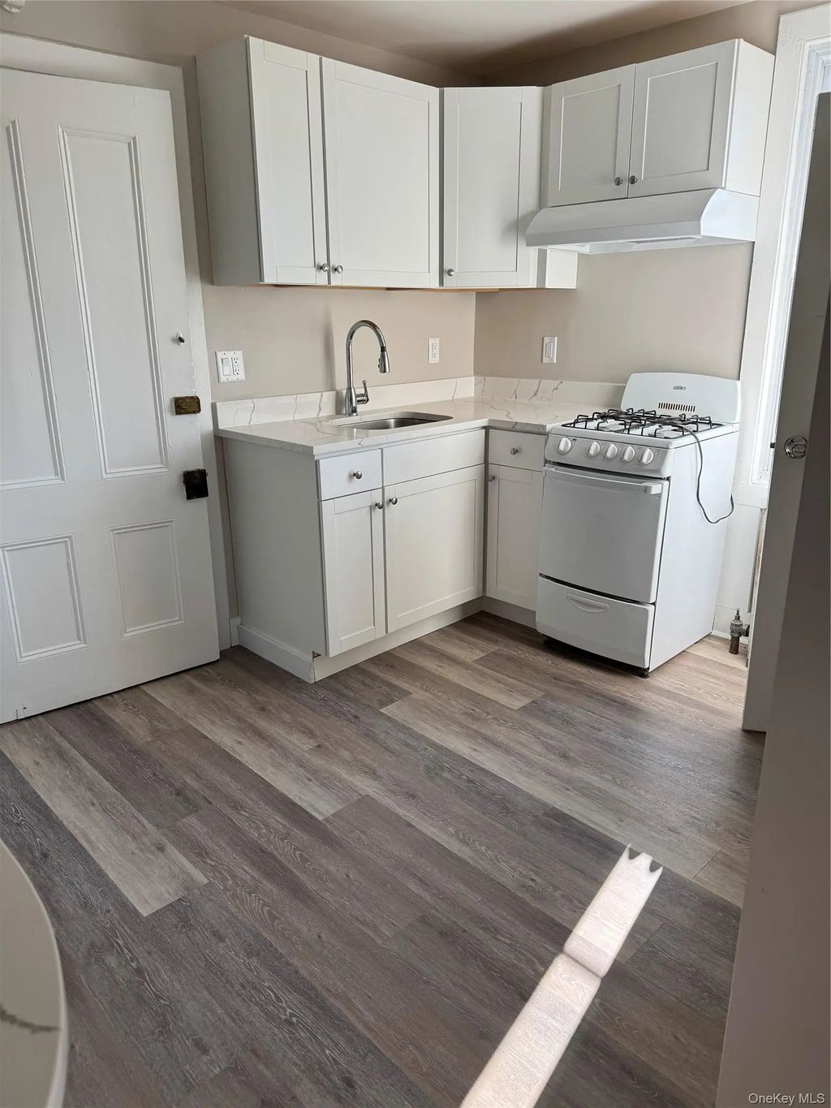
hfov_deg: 56.8
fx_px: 768
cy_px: 554
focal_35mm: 24
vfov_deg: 71.6
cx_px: 416
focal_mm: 6.76
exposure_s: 1/412
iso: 80
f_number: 1.78
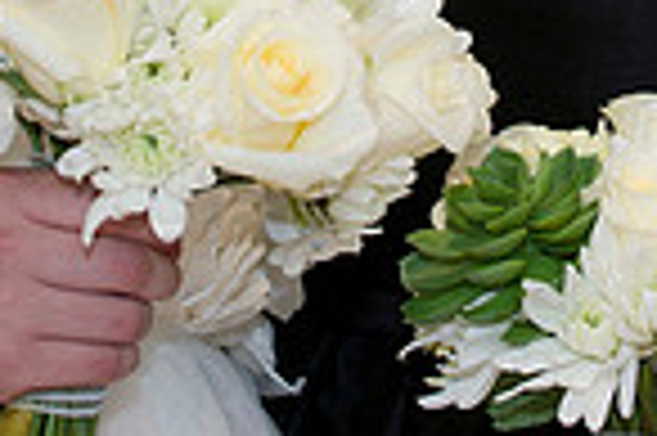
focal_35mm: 342
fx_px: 6234
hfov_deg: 6.0
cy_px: -373
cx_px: 392
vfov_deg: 4.0
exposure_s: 1/100
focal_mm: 86
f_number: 5
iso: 800
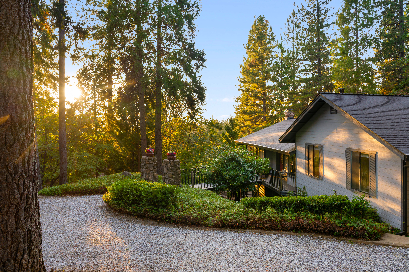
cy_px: 136
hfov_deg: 60.3
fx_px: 352
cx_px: 204
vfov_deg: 42.3
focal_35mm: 31
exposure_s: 1/13
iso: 320
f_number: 7.1
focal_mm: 31
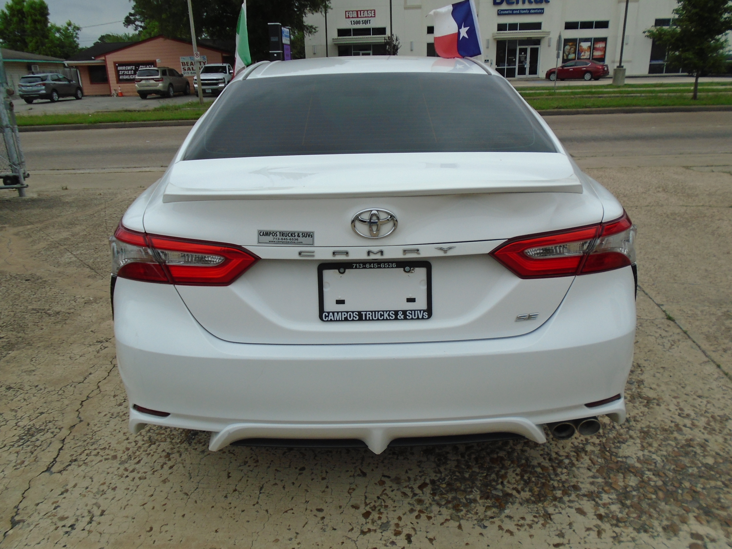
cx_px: 366
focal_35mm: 26
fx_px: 550
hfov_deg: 67.3
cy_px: 274
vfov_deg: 53.1
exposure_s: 1/200
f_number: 8
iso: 100
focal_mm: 4.6
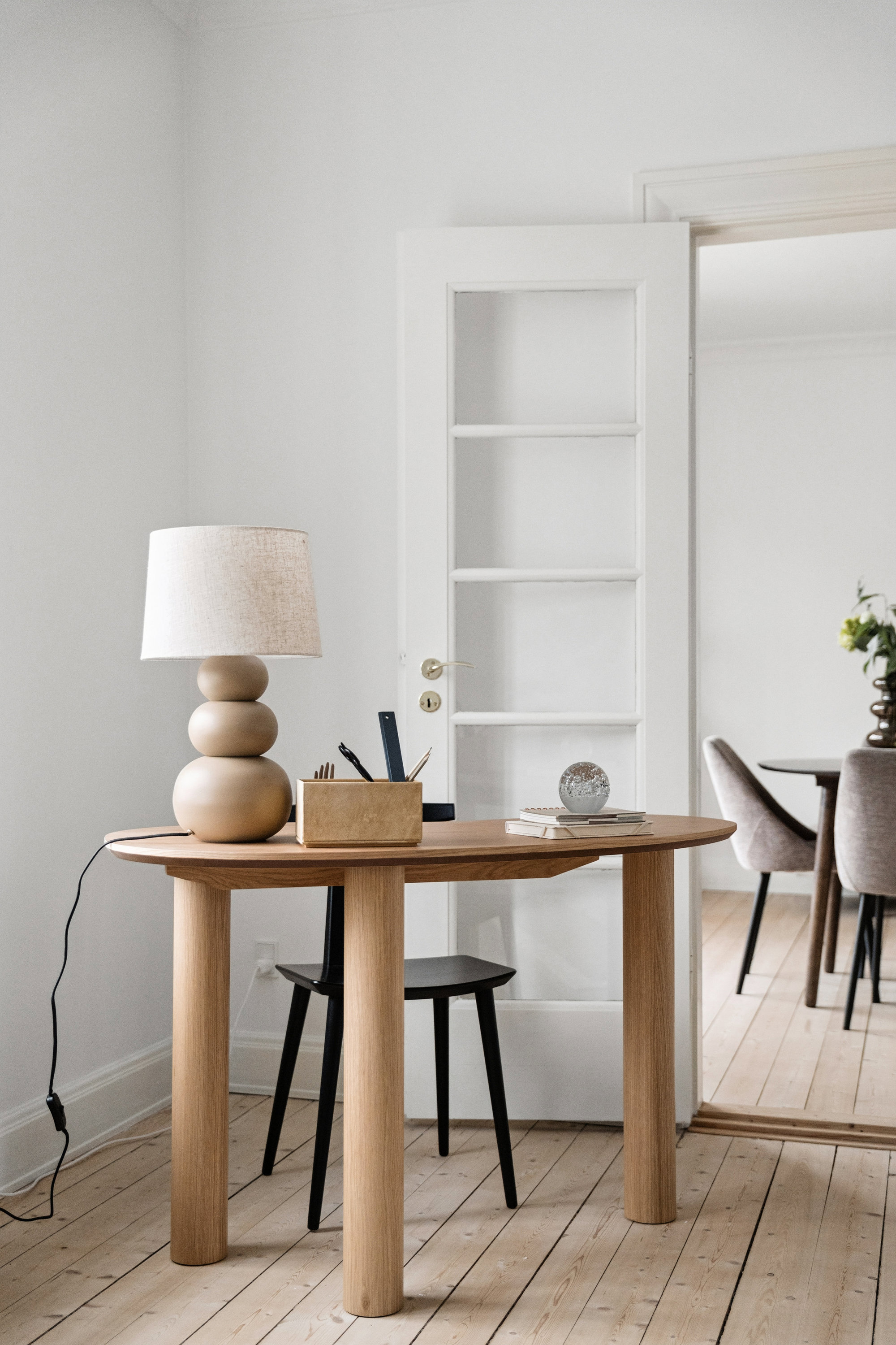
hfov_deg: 31.9
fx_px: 1568
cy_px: 672
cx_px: 448
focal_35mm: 42
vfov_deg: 46.4
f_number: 2.8
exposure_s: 1/160
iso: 4000
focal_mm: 42
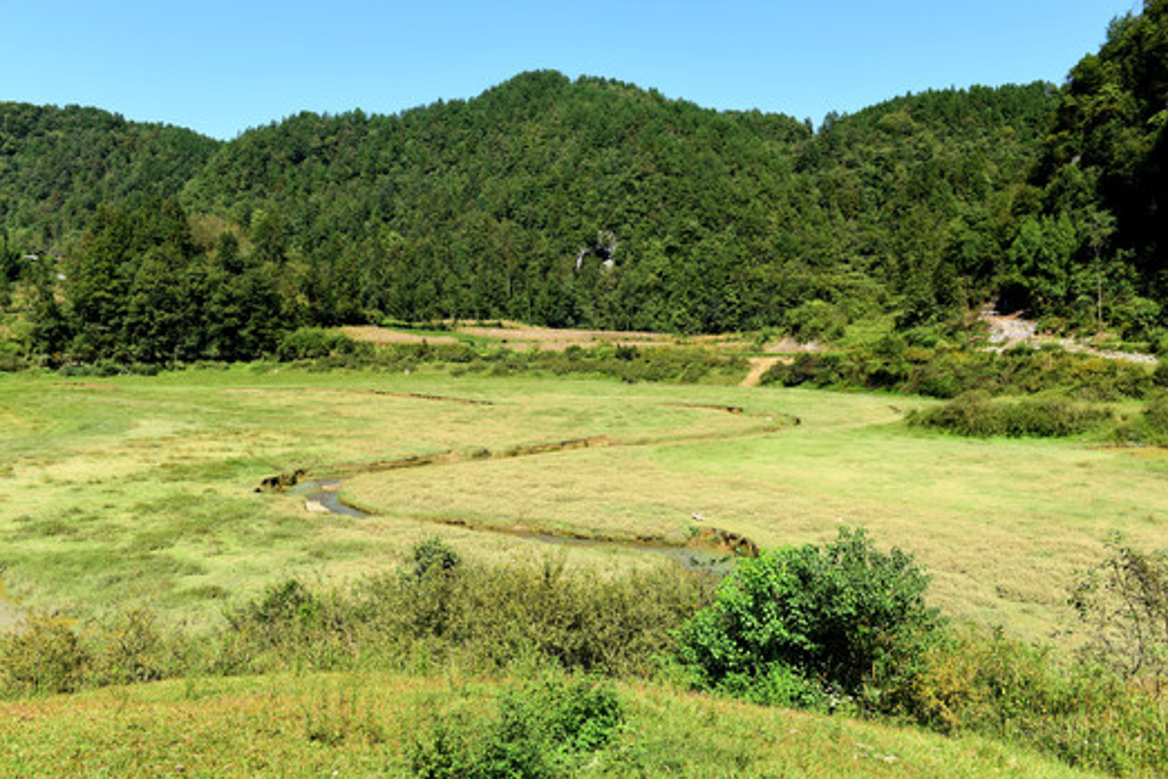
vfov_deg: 43.6
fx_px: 973
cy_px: 392
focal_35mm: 30
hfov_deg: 61.9
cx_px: 597
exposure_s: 1/125
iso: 64
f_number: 7.1
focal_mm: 29
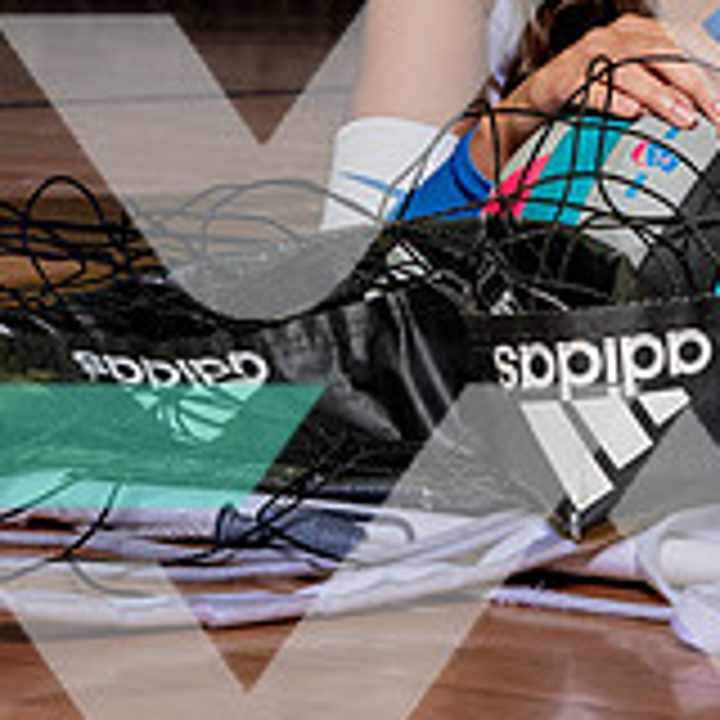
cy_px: 79
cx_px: 1017
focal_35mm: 163
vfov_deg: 10.7
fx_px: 3836
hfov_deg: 10.4
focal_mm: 50
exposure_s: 1/200
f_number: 7.1
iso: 500
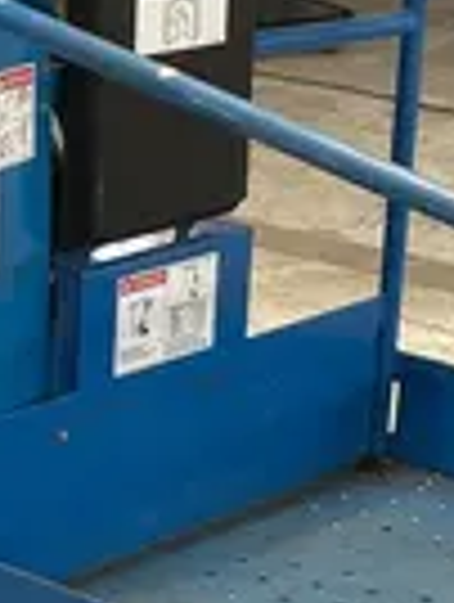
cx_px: -63
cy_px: 439
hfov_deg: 10.3
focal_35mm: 142
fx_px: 2475
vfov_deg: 13.8
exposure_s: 1/60
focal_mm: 4.2
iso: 125
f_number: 1.6
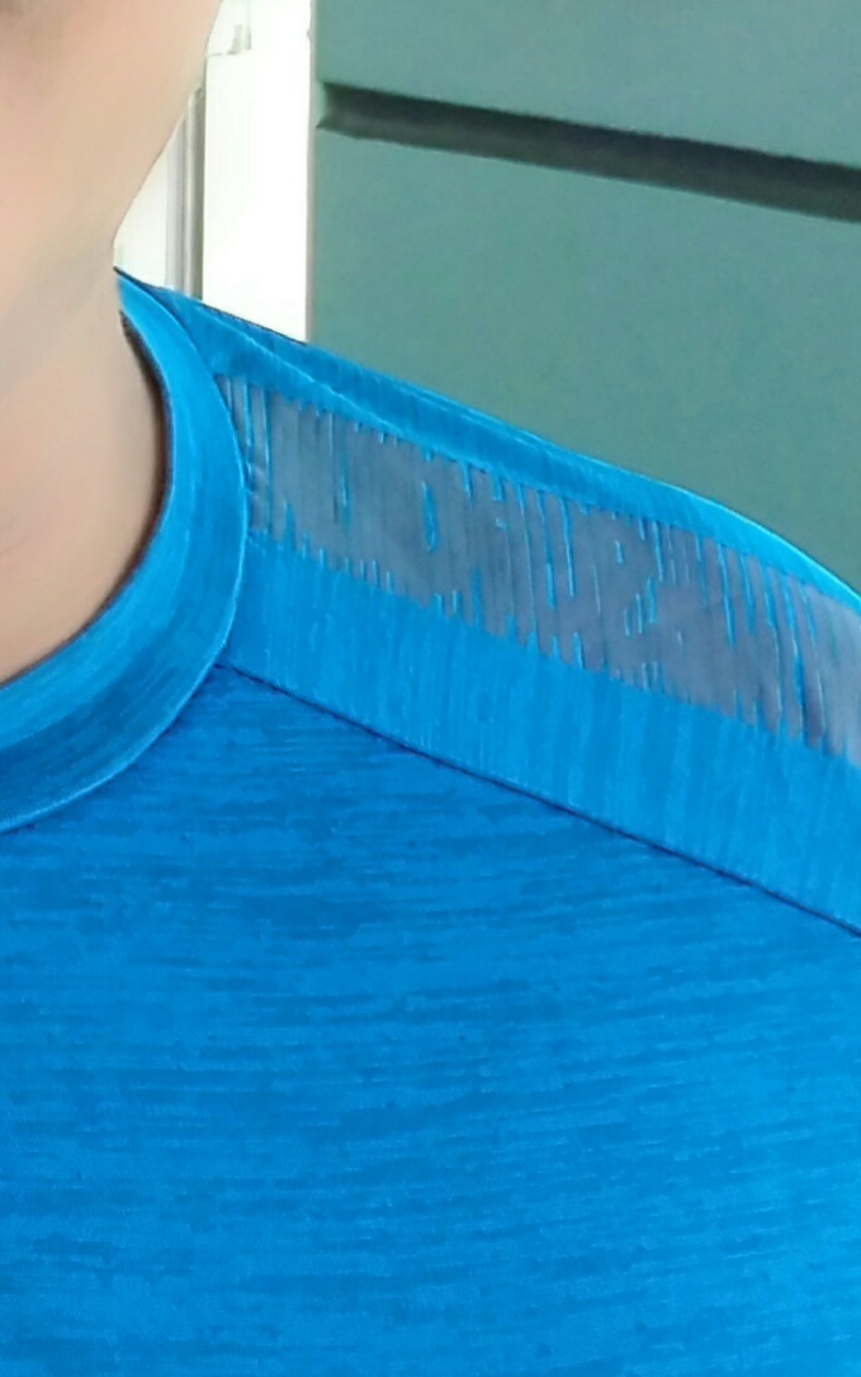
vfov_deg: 21.4
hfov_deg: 14.3
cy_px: -496
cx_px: -398
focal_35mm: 86
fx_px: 3228
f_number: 2
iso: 130
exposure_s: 1/99
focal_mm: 2.61
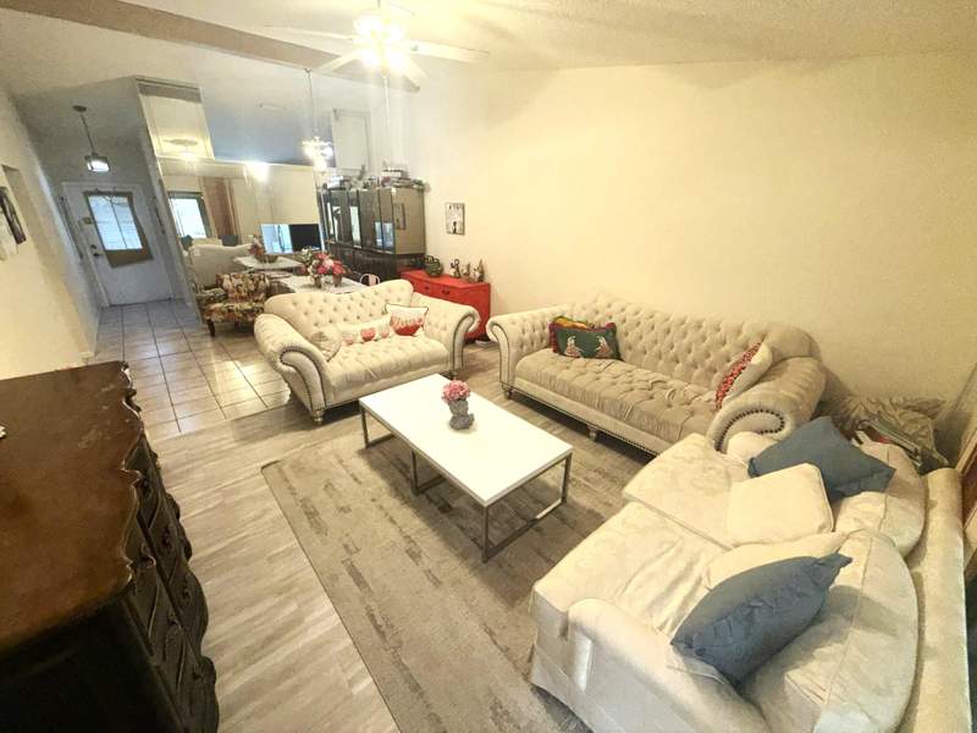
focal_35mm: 14
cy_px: 366
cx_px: 488
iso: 200
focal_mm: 2.22
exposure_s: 1/120
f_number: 2.2
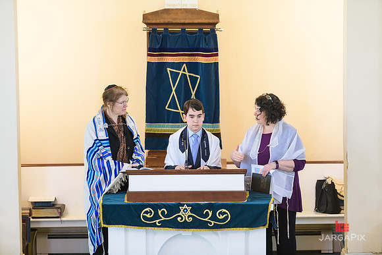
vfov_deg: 6.9
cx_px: 191
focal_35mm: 200
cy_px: 128
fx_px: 2123
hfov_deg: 10.3
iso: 1250
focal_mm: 200
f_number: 3.2
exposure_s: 1/125
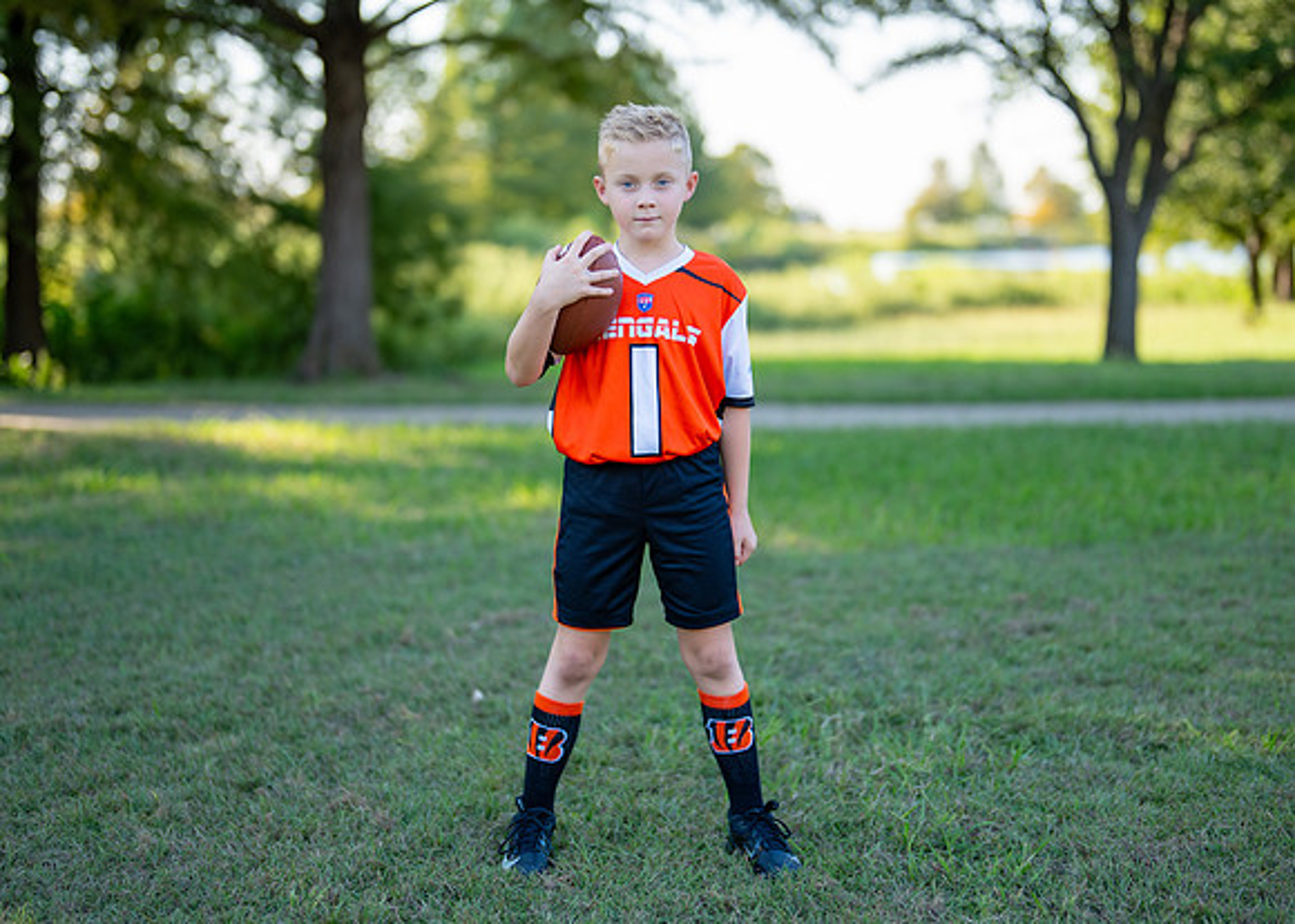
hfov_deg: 32.8
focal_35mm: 60
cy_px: 432
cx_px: 663
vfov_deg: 23.7
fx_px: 2198
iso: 100
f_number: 1.2
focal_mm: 50
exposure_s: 1/1600
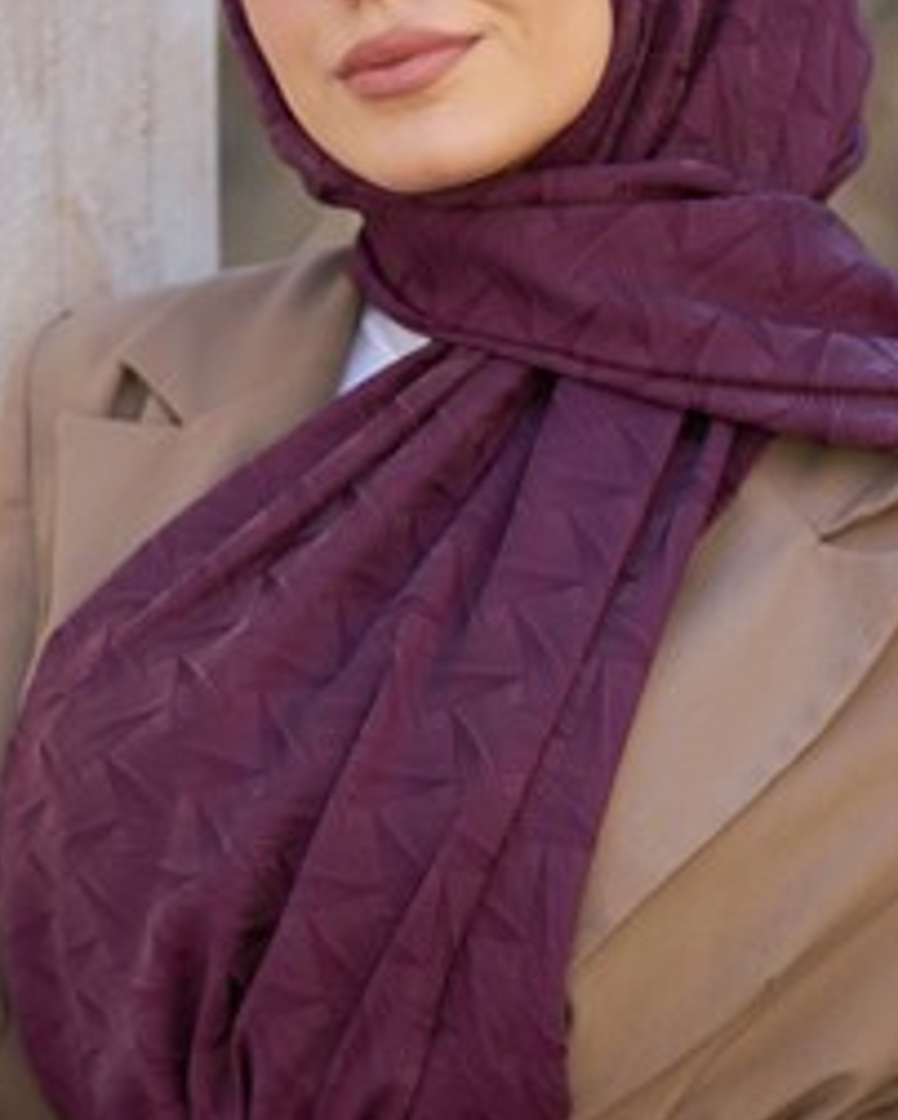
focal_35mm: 294
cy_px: 444
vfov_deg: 6.6
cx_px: 516
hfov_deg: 5.3
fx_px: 9755
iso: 200
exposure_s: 1/250
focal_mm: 170
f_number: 4.5
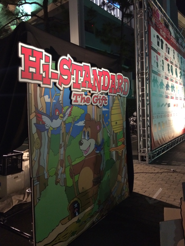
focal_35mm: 29
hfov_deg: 48.2
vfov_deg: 61.7
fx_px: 207
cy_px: 123
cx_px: 92
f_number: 2.2
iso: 320
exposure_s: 1/20
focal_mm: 4.15
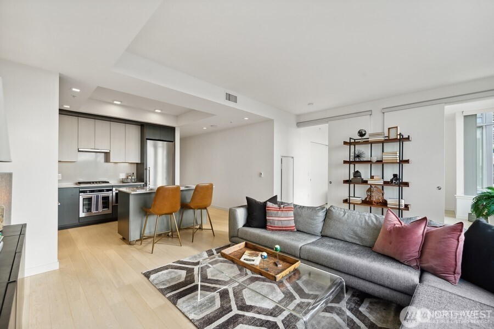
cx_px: 247
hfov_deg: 104.3
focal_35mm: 14
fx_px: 192
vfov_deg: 81.2
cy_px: 164
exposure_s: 1/200
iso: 200
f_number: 8
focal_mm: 14
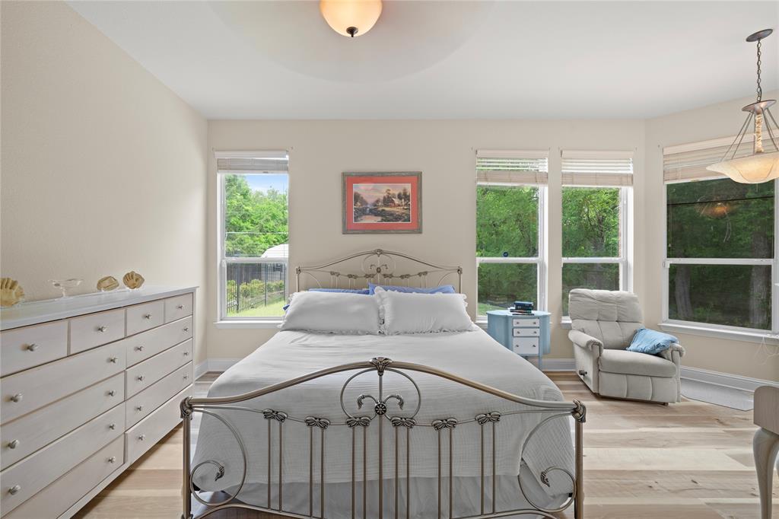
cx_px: 390
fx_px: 281
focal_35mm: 13
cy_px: 260
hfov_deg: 108.3
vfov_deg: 85.4
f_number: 9
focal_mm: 13
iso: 250
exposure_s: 1/1.67
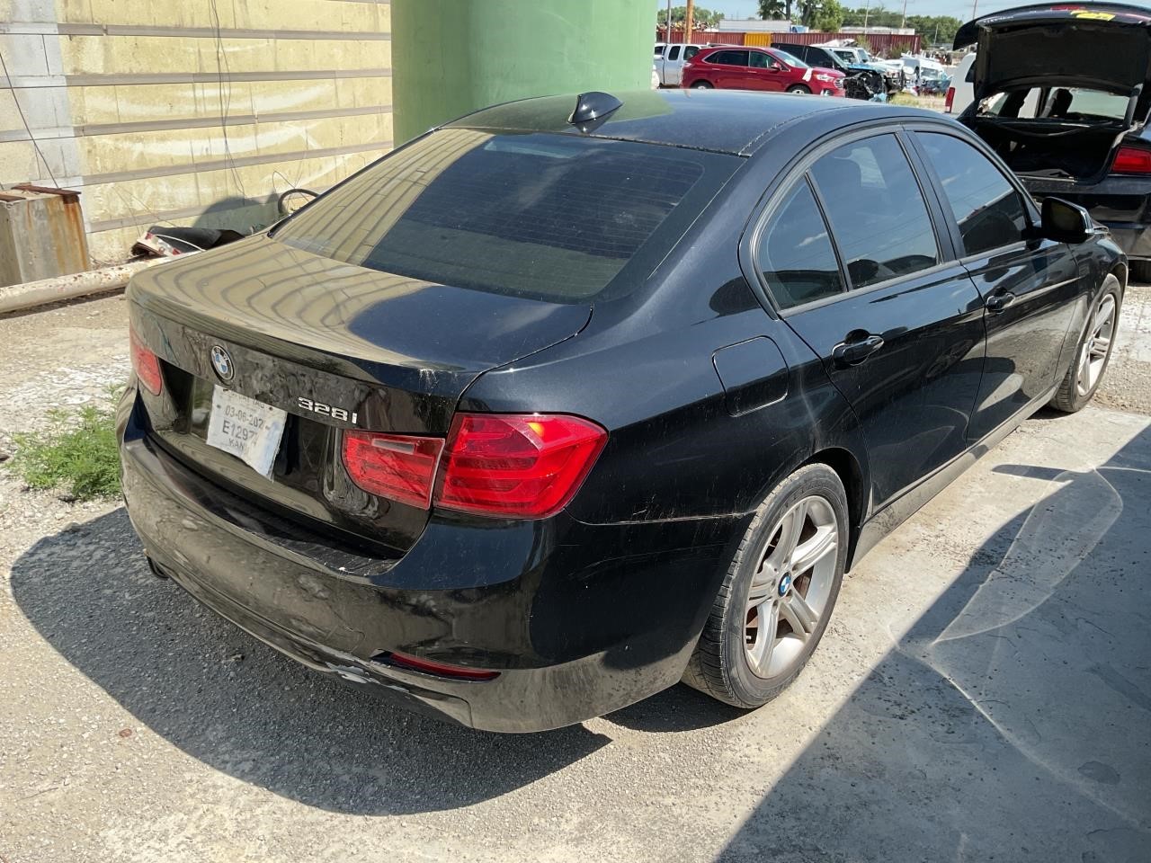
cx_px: 576
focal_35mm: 29
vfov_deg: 48.2
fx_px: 964
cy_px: 432
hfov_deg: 61.7
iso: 16
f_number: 1.8
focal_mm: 3
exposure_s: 1/1250
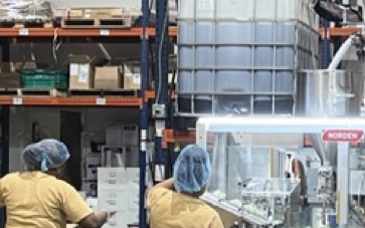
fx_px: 1134
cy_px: 204
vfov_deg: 11.4
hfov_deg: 18.2
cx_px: 272
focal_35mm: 114
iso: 100
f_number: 1.5
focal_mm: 5.7
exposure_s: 1/60
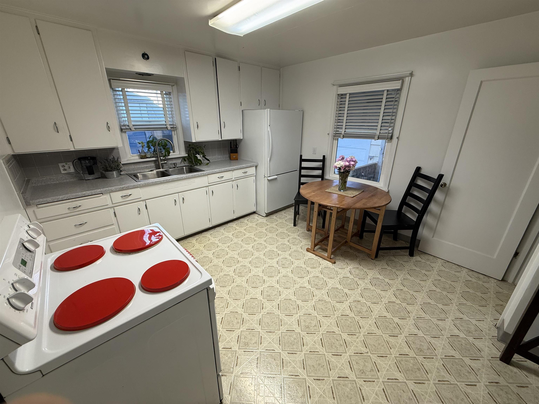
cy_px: 202
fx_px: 218
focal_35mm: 14
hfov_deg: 102.1
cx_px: 270
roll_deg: -0.2
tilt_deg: -20.9
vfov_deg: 85.7
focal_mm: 2.22
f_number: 2.2
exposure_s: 1/120
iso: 100
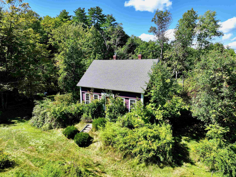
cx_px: 118
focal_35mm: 24
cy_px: 88
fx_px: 164
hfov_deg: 71.6
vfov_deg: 56.8
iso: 110
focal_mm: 12.29
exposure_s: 1/1250
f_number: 2.8
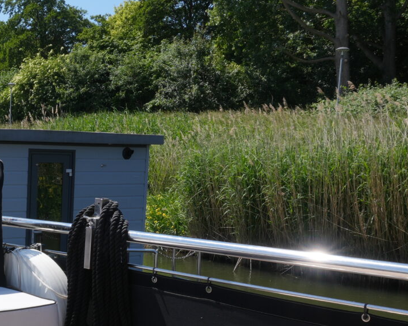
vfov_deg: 23.7
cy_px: 277
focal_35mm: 63
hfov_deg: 27.2
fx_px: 761
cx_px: -56
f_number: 16
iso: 100
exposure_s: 1/80
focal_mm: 16
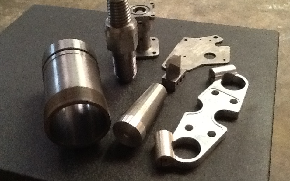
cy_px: 83
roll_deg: +3.2
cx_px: 146
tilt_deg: -40.1
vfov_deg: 27.4
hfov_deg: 42.7
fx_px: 371
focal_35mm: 47
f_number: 2.4
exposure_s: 1/30
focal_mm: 2.03
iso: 320
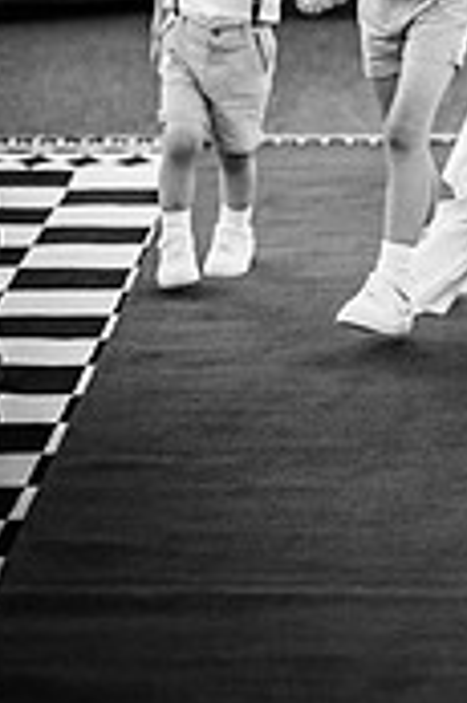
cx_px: 579
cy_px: -122
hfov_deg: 6.2
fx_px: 4309
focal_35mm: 221
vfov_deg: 9.2
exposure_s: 1/200
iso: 900
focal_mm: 85
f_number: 1.8
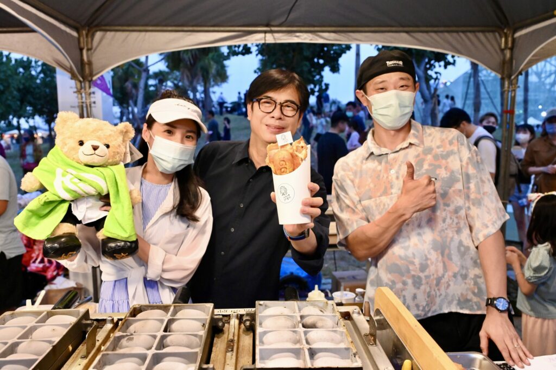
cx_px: 278
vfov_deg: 41.7
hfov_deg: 59.5
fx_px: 486
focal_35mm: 32
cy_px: 185
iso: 9000
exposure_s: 1/250
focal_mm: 31.5
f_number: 5.6
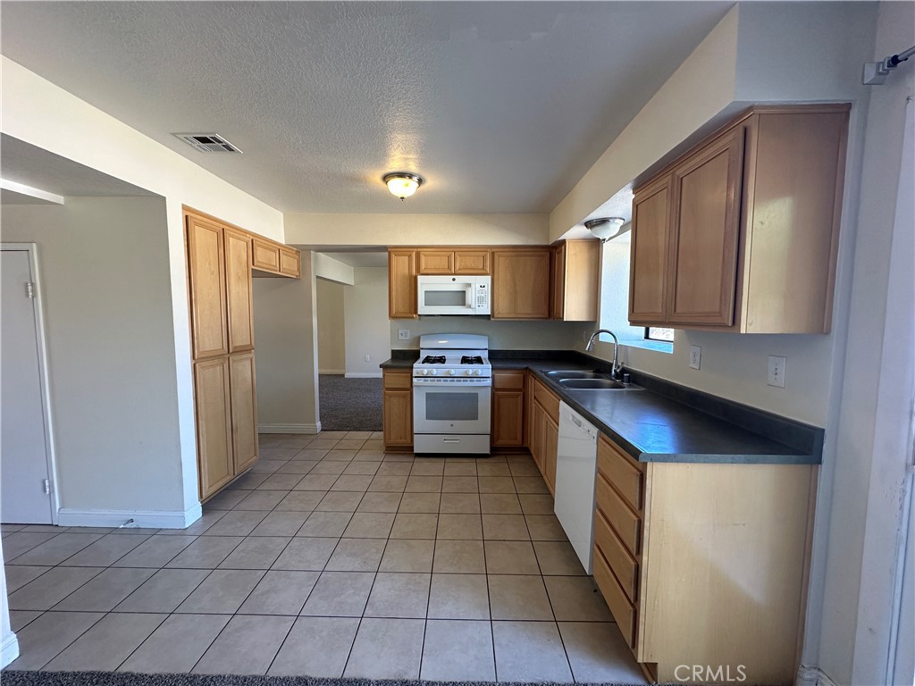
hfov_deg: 102.1
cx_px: 458
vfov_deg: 85.7
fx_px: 370
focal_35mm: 14
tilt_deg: -4.4
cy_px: 343
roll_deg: -0.8
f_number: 2.2
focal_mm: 2.22
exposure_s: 1/120
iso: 200
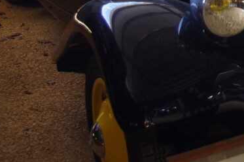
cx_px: 273
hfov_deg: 22.0
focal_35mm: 87
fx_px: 592
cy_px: -23
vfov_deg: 15.2
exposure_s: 1/50
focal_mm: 21.25
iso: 200
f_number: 4
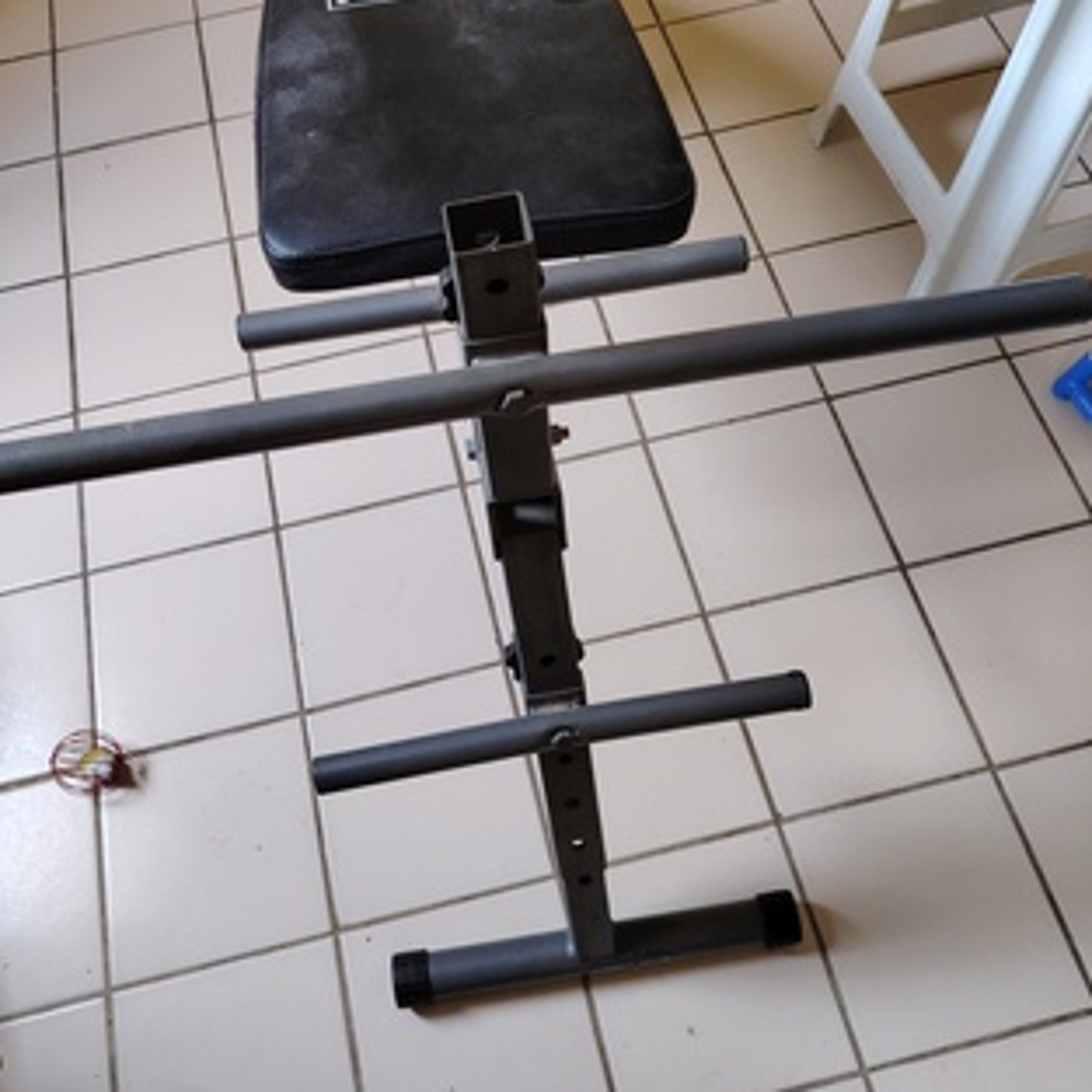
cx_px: 497
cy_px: 455
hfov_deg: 52.5
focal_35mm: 31
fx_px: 1106
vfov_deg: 52.3
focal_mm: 5.25
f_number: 1.75
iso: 472
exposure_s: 1/33.3
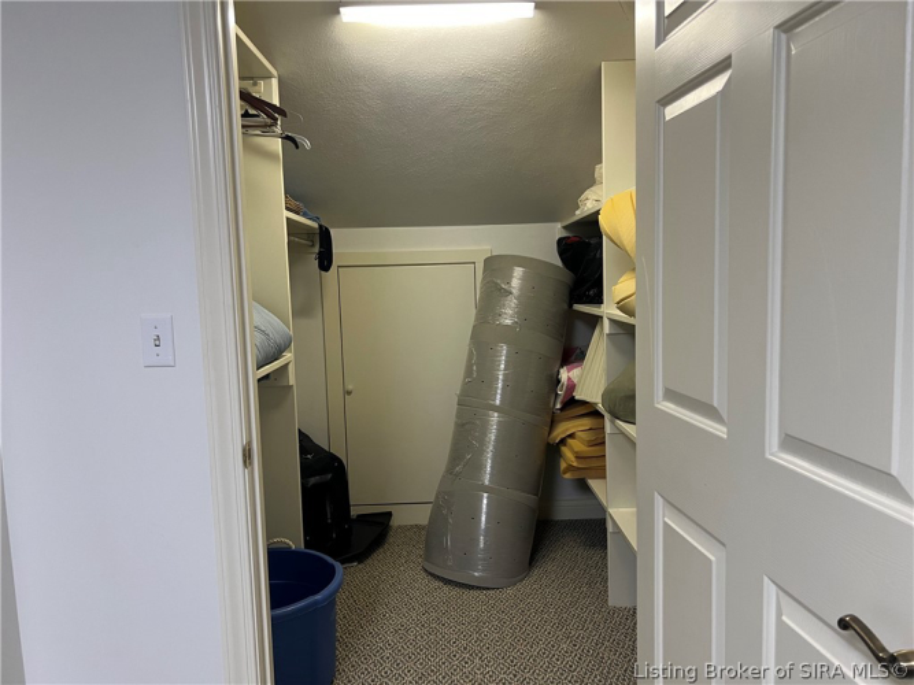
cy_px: 342
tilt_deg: -5.9
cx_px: 457
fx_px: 686
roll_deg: +2.9
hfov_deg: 67.3
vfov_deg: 53.0
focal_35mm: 26
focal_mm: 5.7
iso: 160
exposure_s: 1/60
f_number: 1.5
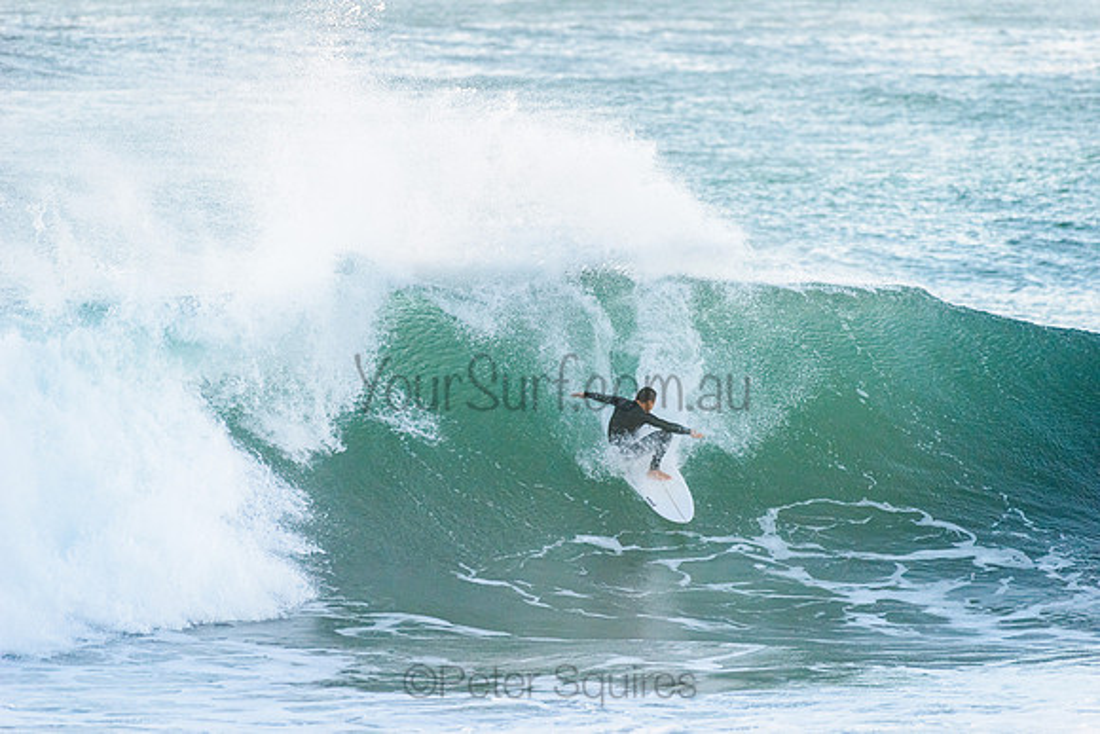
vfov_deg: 2.8
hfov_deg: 4.1
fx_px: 15284
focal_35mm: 500
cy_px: 367
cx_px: 550
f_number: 5.6
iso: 560
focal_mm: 500
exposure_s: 1/1600
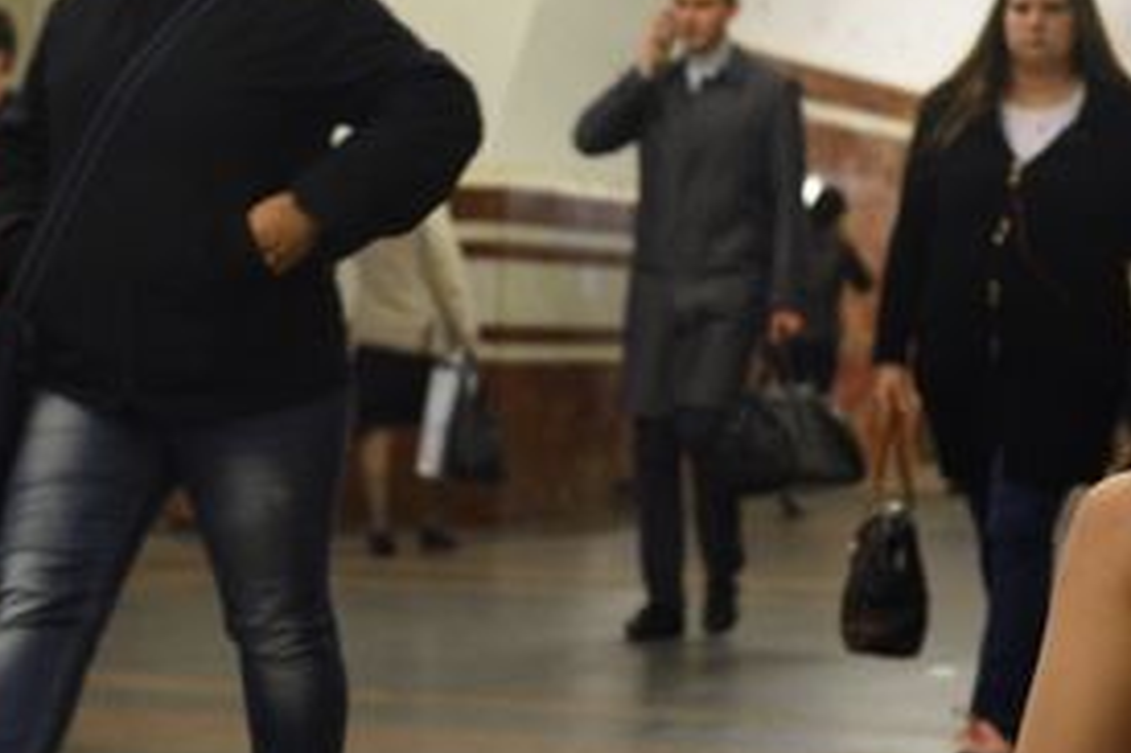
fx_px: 3830
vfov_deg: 11.2
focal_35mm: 122
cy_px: 449
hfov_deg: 16.8
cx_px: 596
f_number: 3.5
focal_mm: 48
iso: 2500
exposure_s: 1/60
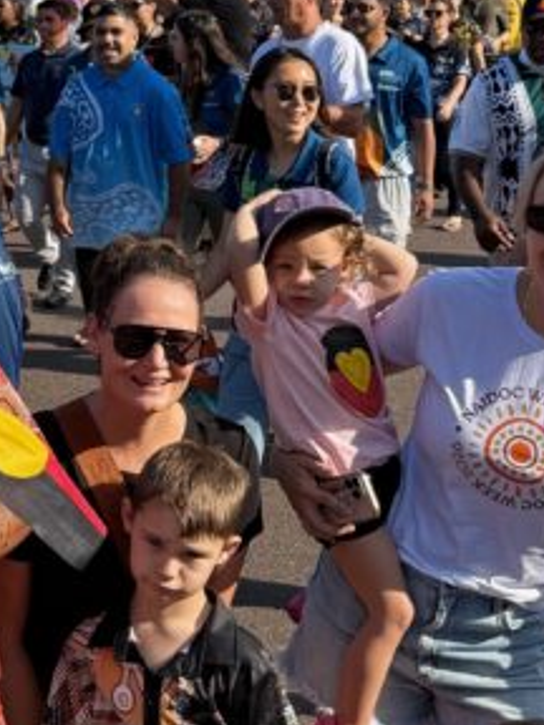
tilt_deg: -6.2
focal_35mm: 89
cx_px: 113
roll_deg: +0.7
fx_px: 1865
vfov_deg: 21.8
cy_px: 198
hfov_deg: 16.5
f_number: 1.78
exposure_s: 1/1949
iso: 80
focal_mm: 6.76
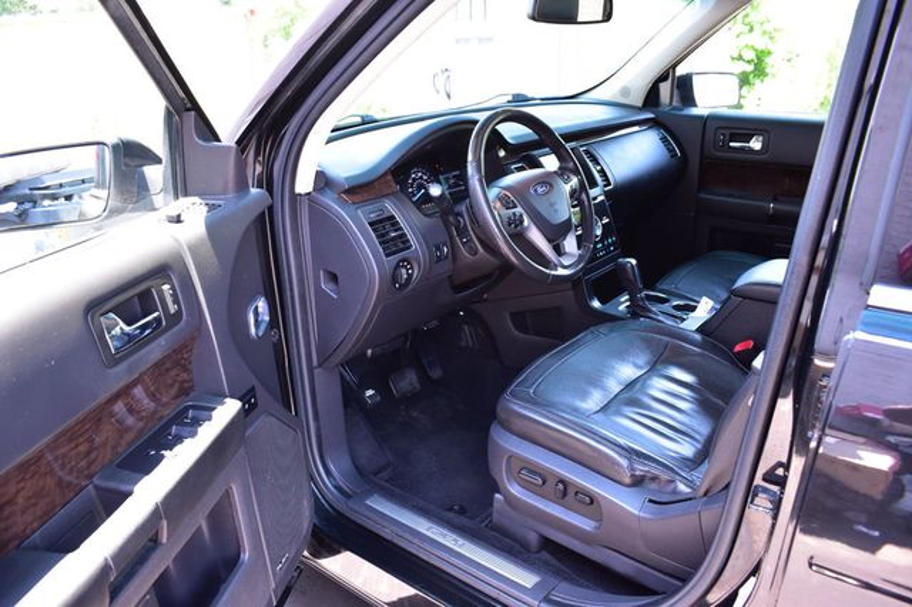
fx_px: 684
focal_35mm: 27
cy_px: 304
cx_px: 456
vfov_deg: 47.9
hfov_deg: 67.4
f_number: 6.3
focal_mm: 18
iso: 400
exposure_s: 1/20
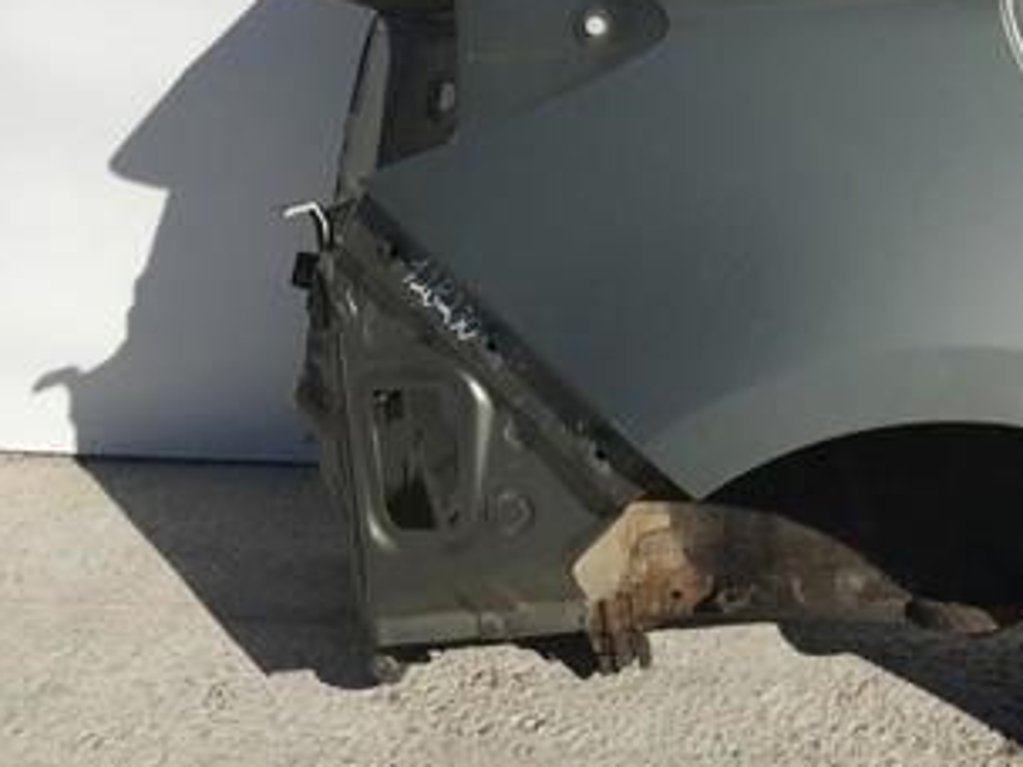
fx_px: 1803
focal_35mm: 61
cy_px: 118
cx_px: 1020
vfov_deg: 23.6
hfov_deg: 29.6
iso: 25
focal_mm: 4.15
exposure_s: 1/3663
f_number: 2.2
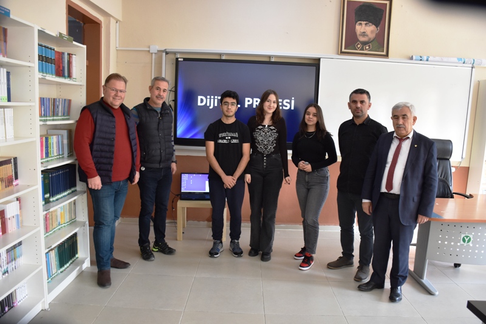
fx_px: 364
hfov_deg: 67.4
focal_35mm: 27
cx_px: 243
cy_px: 162
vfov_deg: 47.9
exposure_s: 1/100
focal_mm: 18
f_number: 5
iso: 800
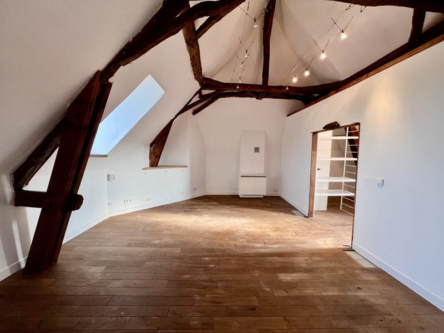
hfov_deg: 106.2
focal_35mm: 13
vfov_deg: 89.9
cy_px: 166
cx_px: 222
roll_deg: -0.8
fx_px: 167
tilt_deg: -4.6
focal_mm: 1.57
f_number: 1.8
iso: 200
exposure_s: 1/100
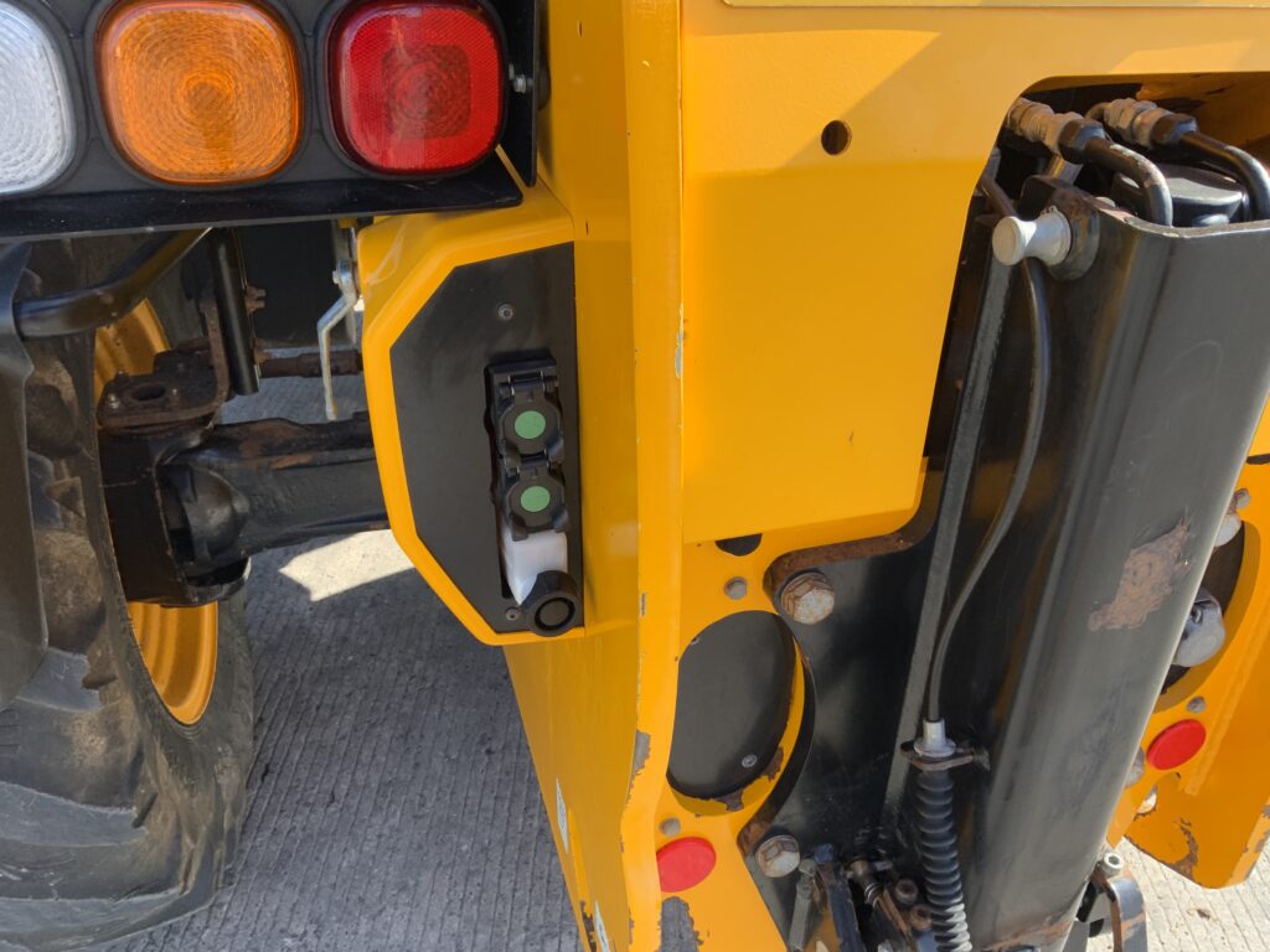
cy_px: 476
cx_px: 635
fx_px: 1064
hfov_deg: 61.7
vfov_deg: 48.2
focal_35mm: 29
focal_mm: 3
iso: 16
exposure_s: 1/233
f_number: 1.8
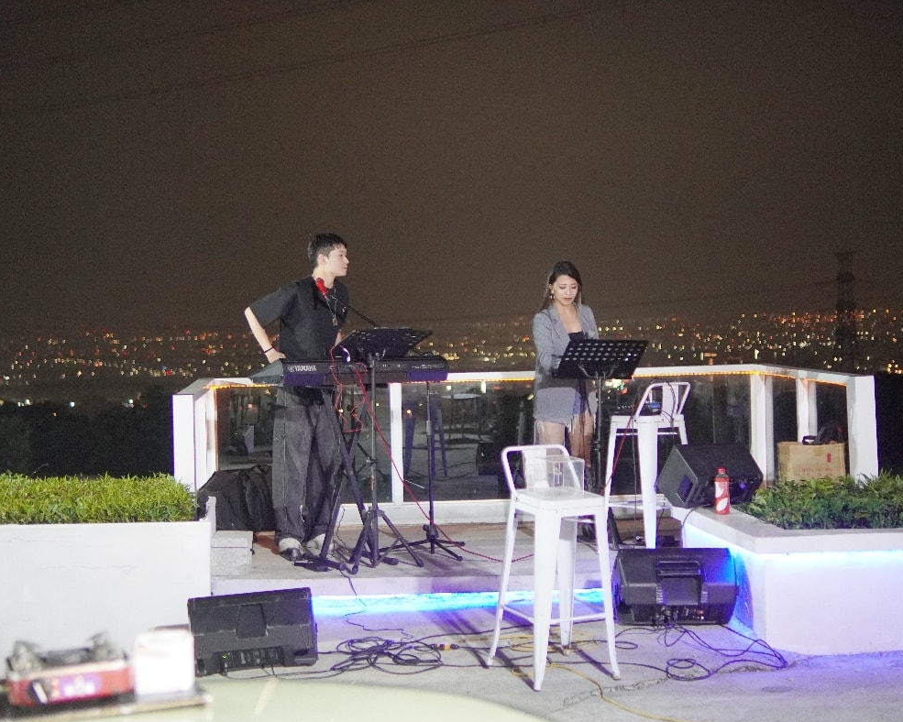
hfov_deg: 33.2
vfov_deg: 26.9
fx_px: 1512
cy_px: 358
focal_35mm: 57
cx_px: 421
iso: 2000
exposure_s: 1/160
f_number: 1.4
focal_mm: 33
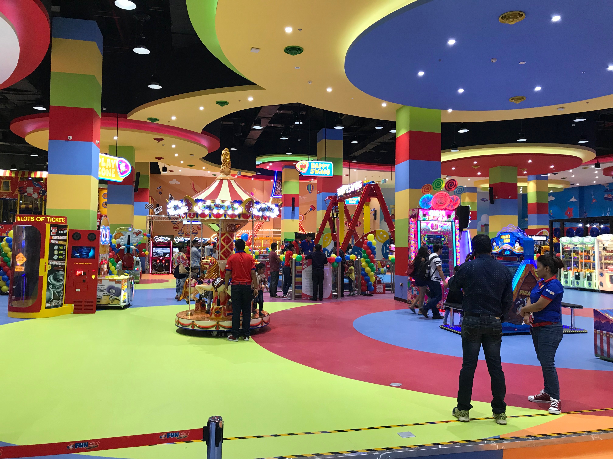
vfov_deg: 49.7
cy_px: 230
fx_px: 496
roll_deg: -1.4
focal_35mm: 28
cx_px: 306
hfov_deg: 63.4
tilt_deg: +1.7
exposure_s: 1/33
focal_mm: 3.99
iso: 32
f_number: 1.8
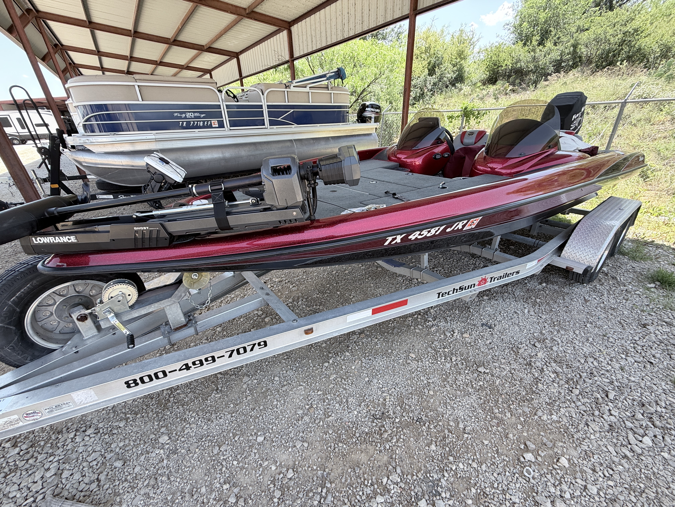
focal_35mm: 14
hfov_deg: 102.1
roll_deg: +2.3
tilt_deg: -26.6
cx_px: 338
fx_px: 273
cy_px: 254
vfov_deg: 85.7
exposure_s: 1/178
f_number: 2.2
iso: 40
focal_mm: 2.22
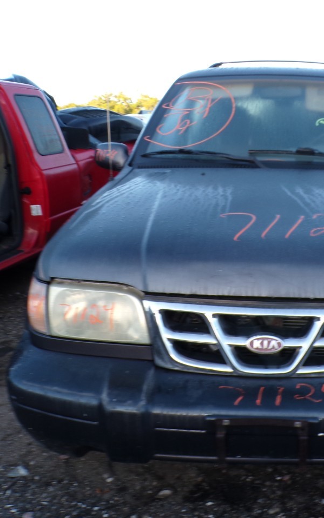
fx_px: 480
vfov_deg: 56.7
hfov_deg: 35.3
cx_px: 285
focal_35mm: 34
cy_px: 259
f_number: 4.4
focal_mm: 4.3
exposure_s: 1/70
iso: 100
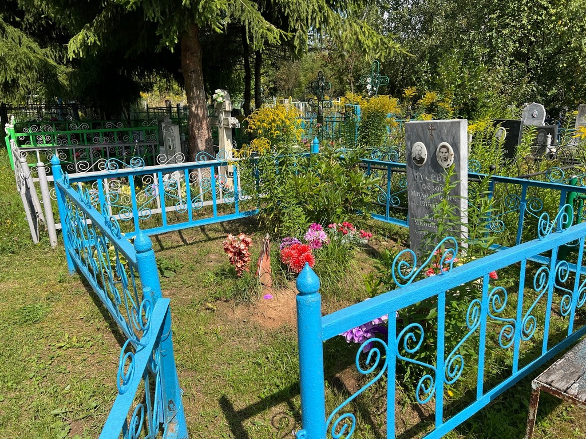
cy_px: 220
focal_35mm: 26
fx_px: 440
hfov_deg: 67.3
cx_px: 293
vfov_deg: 53.1
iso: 50
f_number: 1.5
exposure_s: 1/3257
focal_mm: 5.7
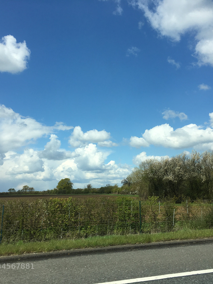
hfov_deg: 36.8
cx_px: 101
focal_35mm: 39
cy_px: 142
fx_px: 320
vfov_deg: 47.9
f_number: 2.2
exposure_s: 1/2079
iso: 25
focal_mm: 4.15
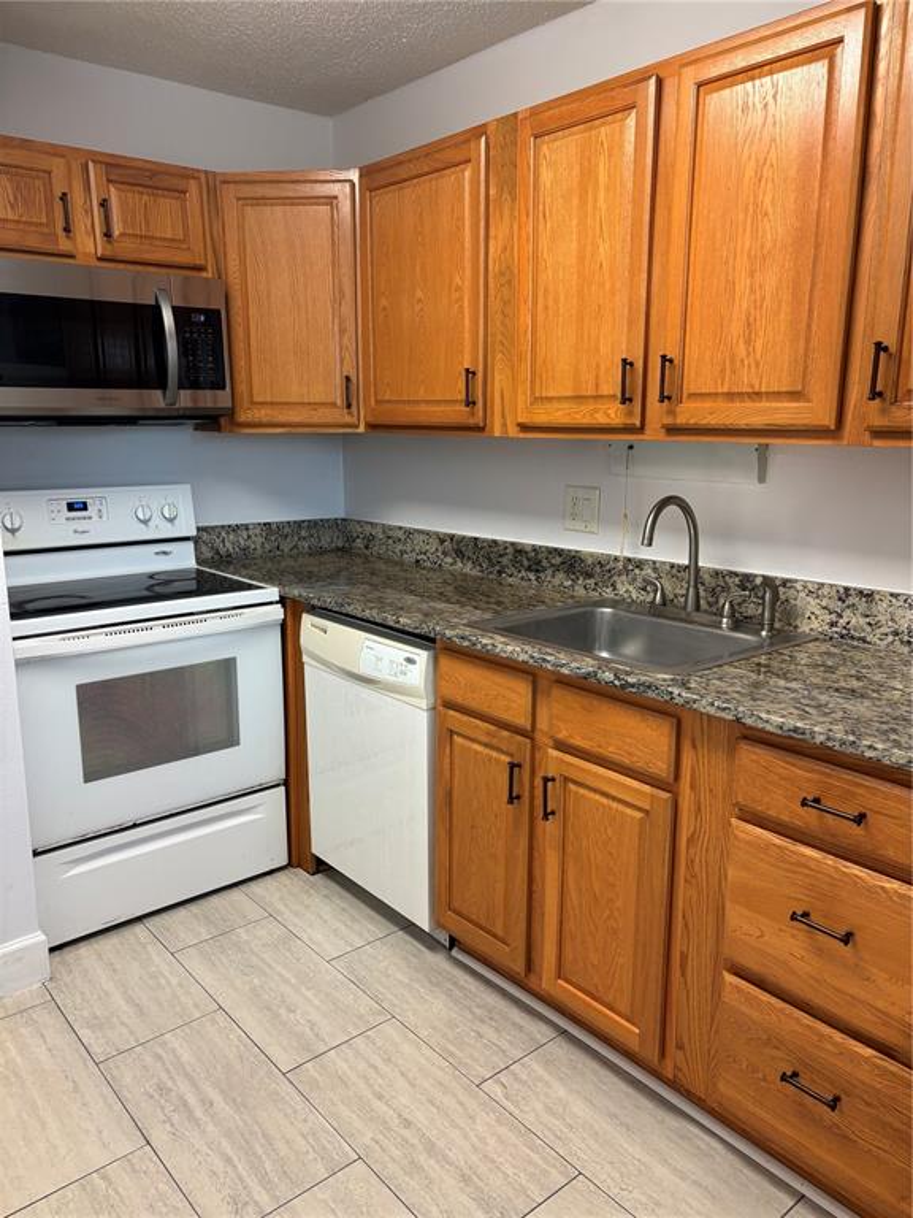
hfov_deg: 53.1
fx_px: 914
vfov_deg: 67.3
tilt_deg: -11.8
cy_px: 609
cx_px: 456
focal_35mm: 26
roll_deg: -0.9
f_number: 1.6
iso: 80
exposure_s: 1/60
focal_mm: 5.96
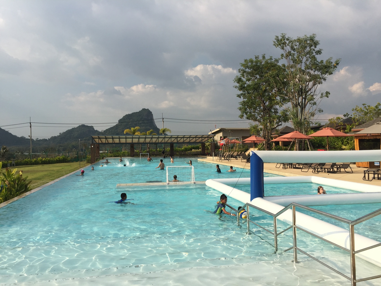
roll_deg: -0.3
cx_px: 190
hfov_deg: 61.7
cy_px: 143
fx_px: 319
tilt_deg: +0.9
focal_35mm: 29
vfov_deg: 48.2
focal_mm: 4.15
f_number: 2.2
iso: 32
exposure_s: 1/2475
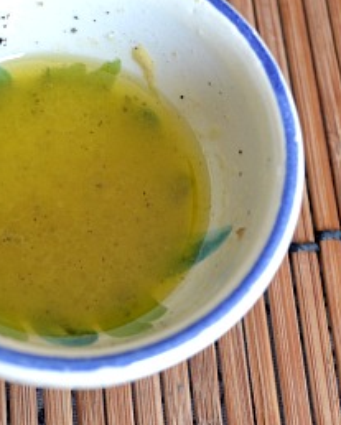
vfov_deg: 31.4
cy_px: 180
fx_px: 756
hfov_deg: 25.0
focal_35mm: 60
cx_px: 63
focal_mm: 22
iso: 500
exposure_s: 1/60
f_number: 3.8
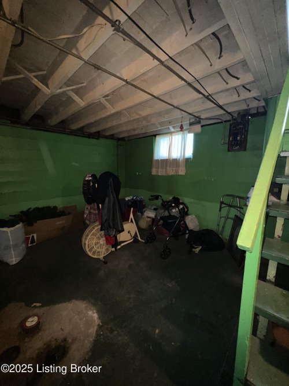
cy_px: 193
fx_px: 145
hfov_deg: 89.9
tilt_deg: -8.1
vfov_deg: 106.2
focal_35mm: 13
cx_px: 144
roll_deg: +0.8
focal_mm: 1.57
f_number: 1.8
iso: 100
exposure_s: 1/40
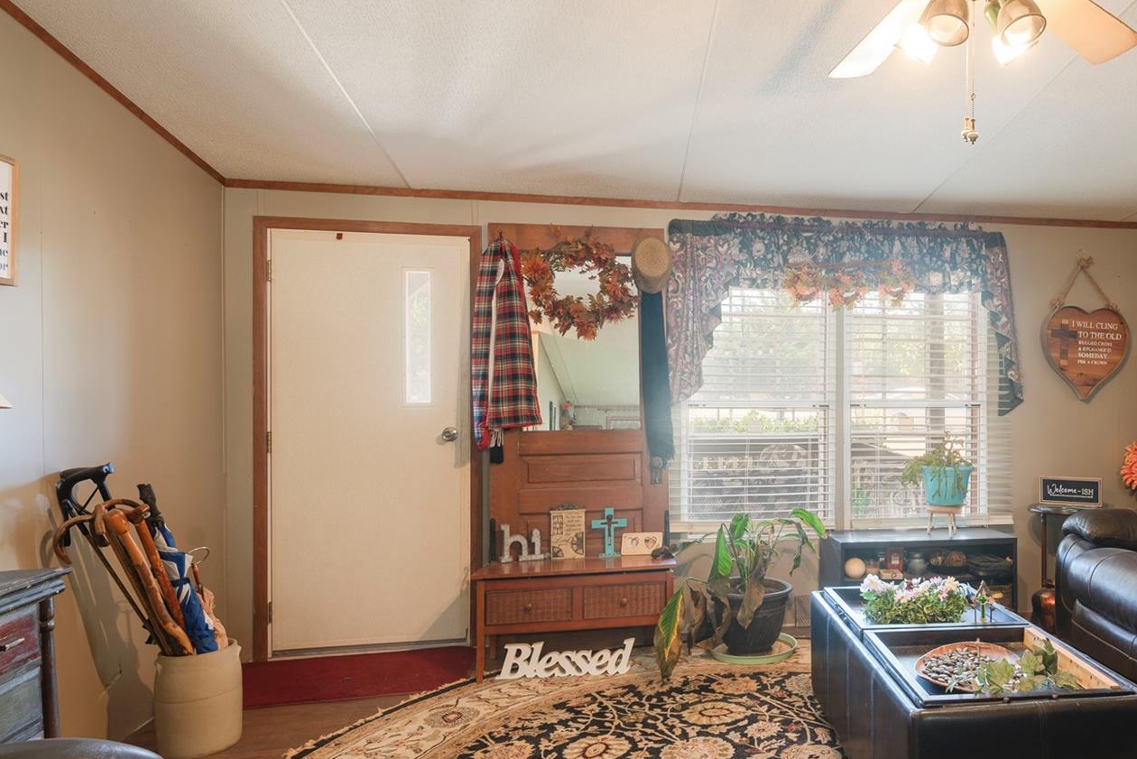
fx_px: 821
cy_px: 397
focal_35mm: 26
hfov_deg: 66.5
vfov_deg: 49.6
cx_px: 802
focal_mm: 16
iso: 100
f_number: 7.1
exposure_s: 1.3
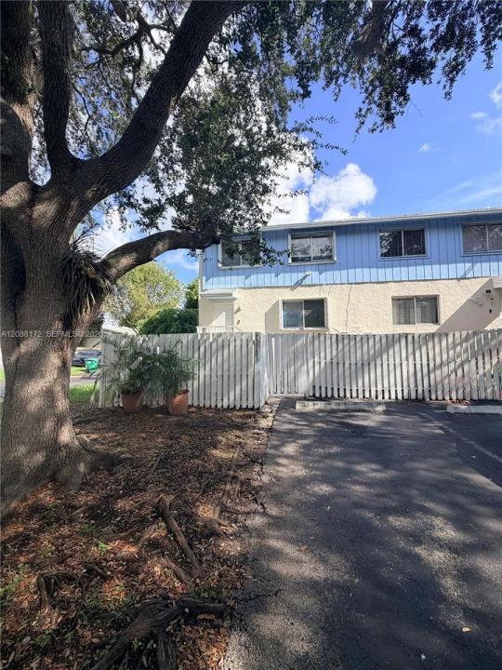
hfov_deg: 85.7
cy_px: 335
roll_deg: +0.2
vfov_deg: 102.1
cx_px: 251
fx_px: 271
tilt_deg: +4.6
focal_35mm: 14
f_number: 2.2
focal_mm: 2.22
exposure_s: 1/717
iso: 40
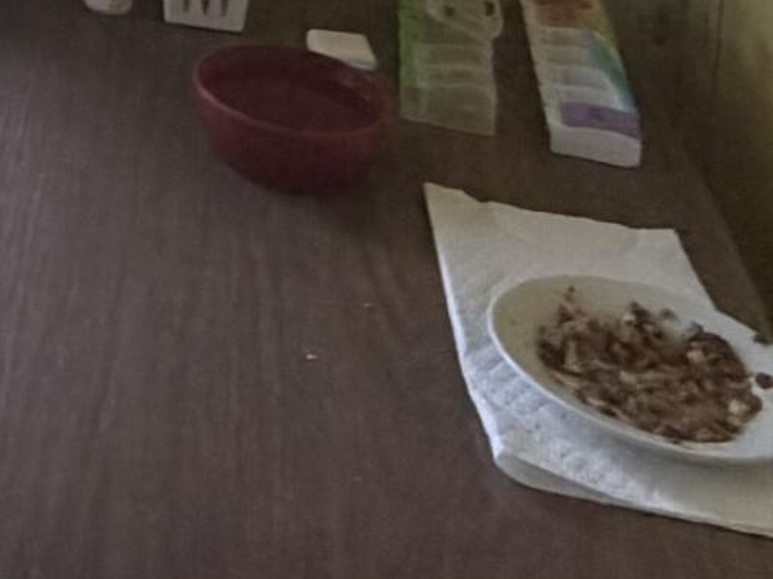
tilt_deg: -6.1
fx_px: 1876
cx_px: -470
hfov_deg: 19.5
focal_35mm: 84
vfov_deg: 14.1
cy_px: -658
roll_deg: -1.9
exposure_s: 1/121
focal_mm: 2.22
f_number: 2.2
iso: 200
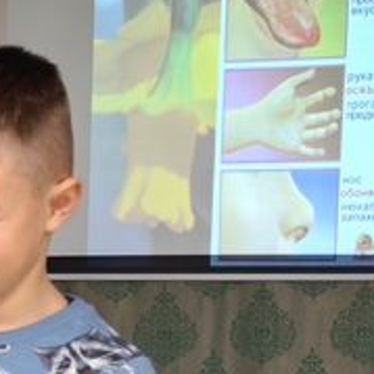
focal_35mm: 133
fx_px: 1626
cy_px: 472
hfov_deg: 12.0
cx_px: -322
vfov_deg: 12.7
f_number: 1.4
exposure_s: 1/50
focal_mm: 5.75
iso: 80
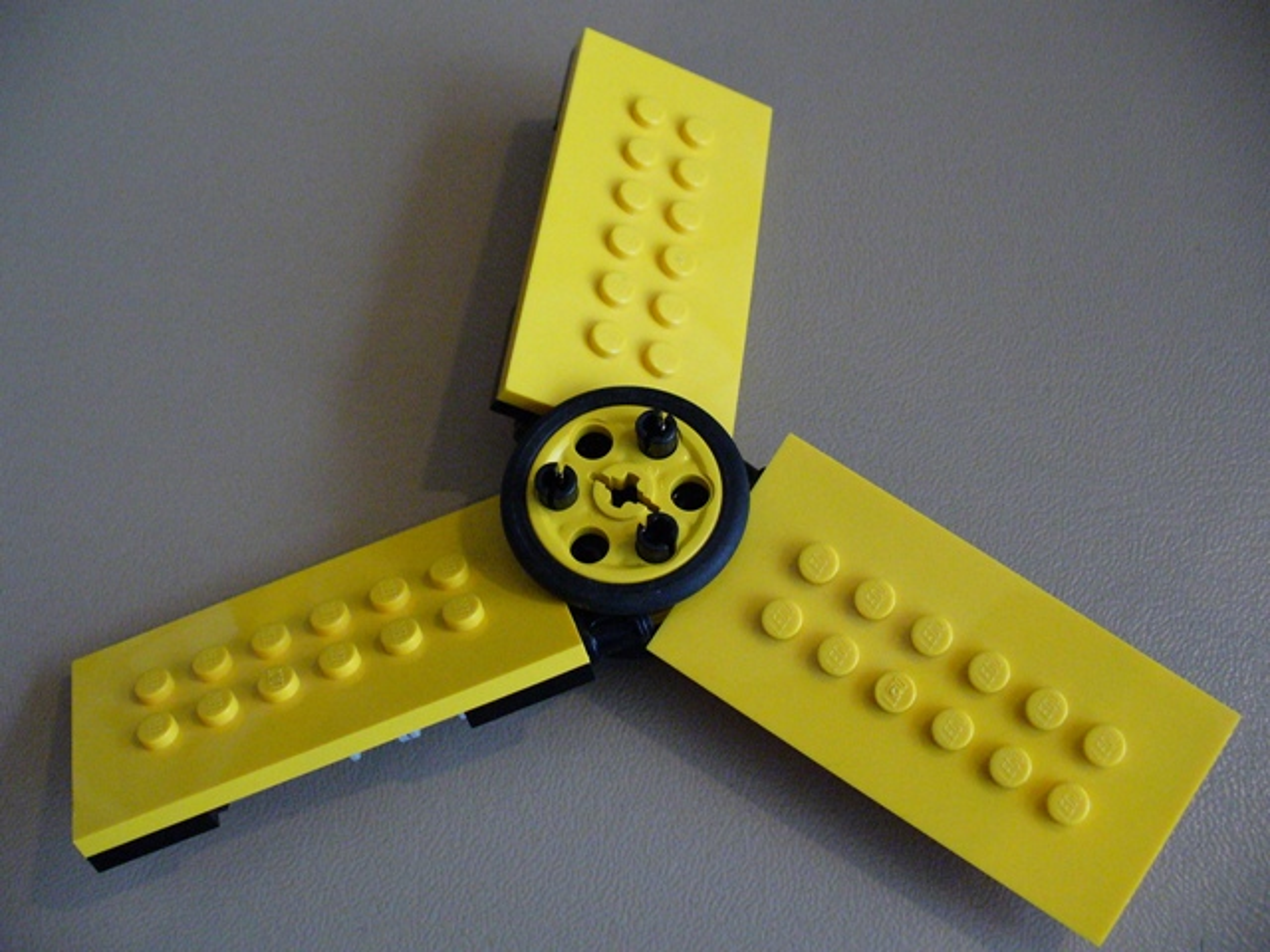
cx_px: 635
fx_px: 1357
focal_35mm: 37
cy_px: 476
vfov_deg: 38.7
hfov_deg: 50.1
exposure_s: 1/60
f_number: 2.8
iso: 400
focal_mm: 6.1
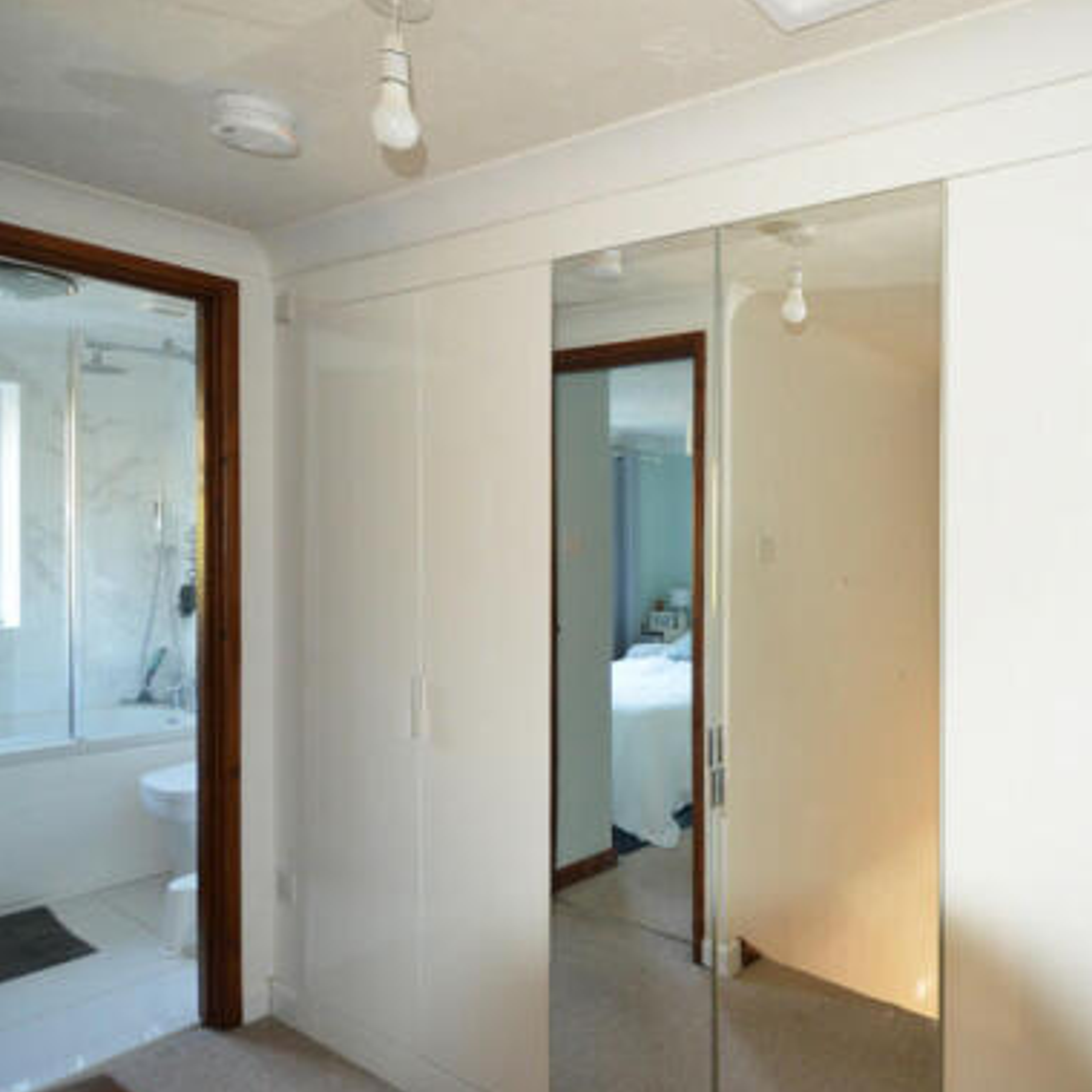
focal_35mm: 22
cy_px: 601
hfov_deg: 65.9
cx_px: 802
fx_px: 785
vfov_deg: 69.5
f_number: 3.5
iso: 900
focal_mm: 10
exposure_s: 1/60
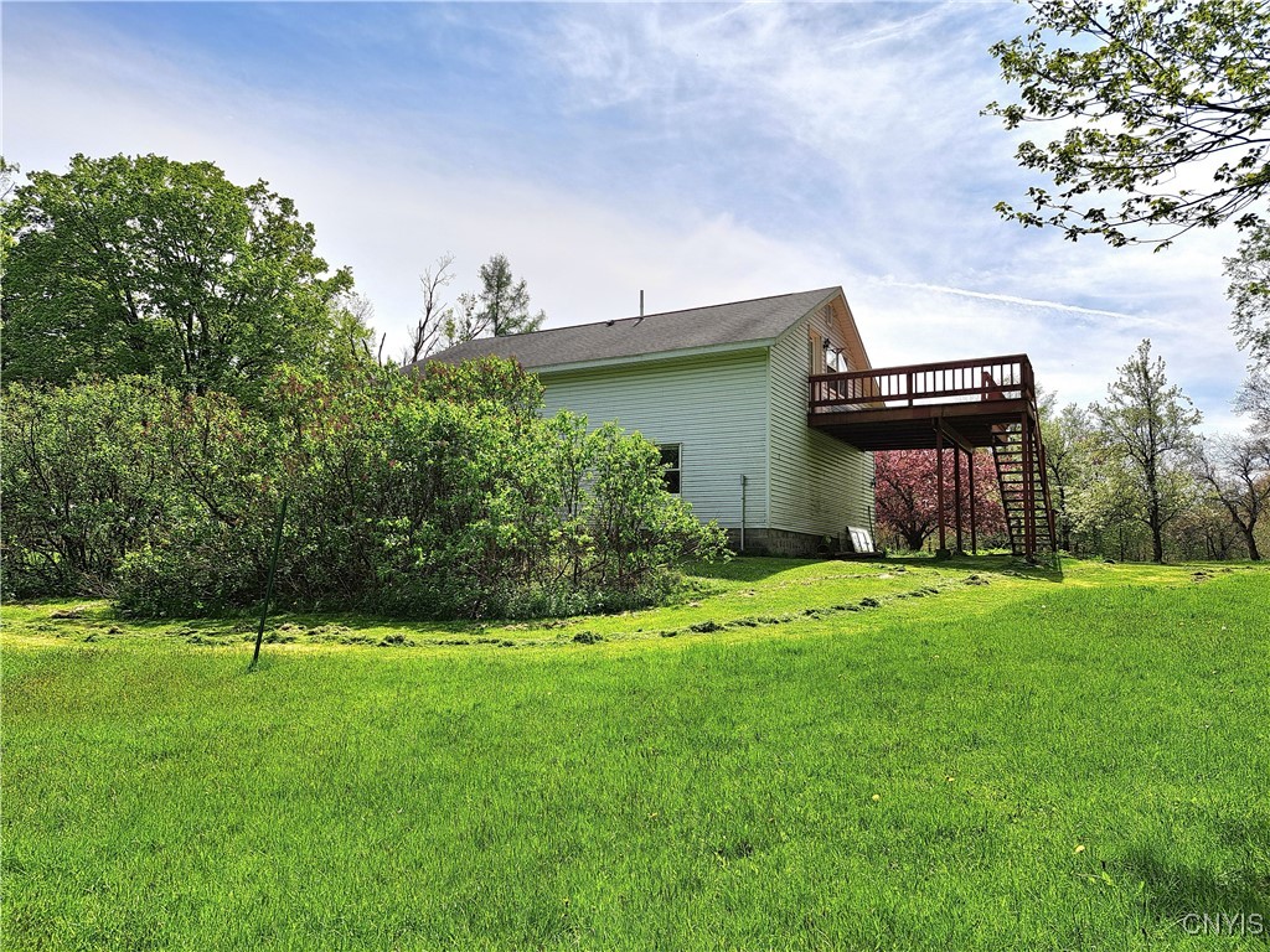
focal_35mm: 24
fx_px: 881
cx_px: 635
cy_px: 476
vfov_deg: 56.8
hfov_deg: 71.6
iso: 50
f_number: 1.8
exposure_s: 1/2000
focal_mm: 5.23
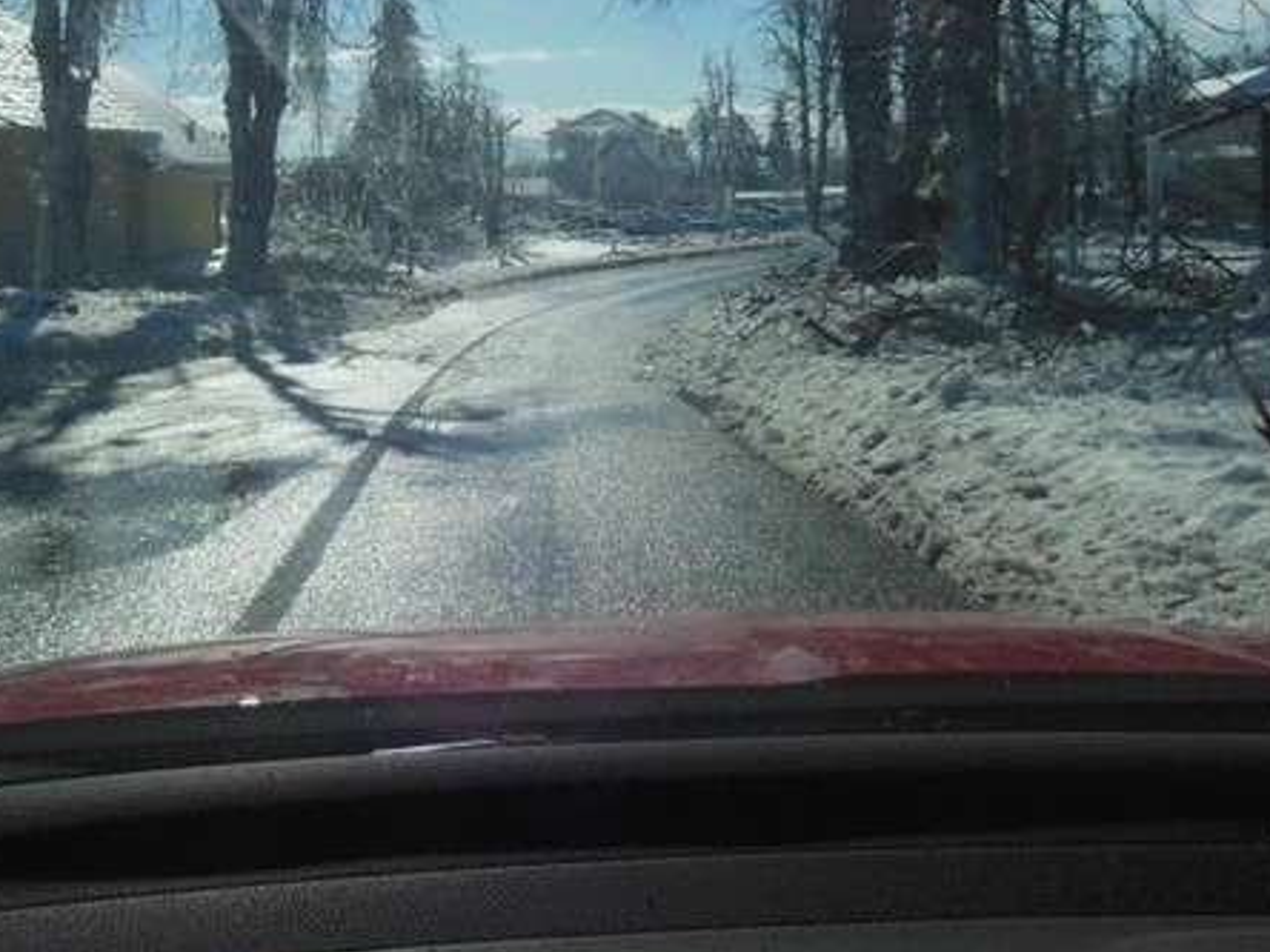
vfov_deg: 31.3
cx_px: 438
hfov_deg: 41.6
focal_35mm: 45
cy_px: 189
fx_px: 1651
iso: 125
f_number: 7
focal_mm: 4.5
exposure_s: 1/800
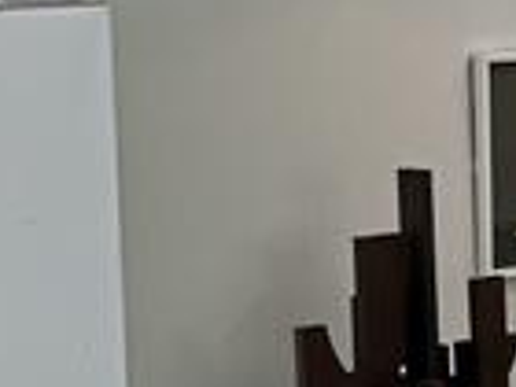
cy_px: 170
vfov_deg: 7.1
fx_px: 3130
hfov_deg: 7.7
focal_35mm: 210
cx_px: 1751
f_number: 1.8
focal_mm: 3.95
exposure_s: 1/477
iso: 50
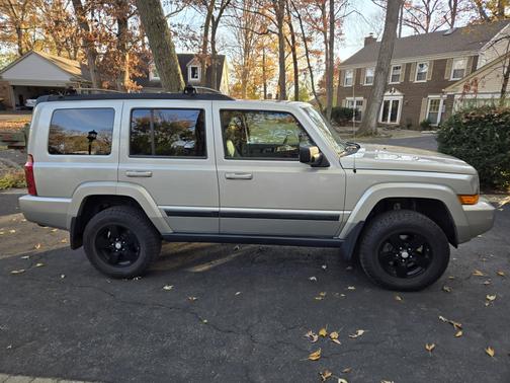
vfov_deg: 58.9
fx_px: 339
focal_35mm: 23
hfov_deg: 73.9
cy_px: 192
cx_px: 255
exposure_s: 1/215
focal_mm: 5.4
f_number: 1.8
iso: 25
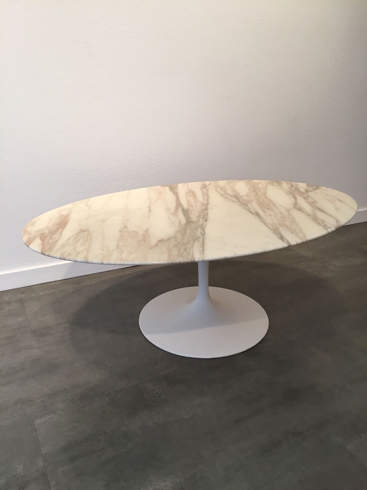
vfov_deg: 61.7
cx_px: 184
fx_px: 410
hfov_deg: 48.2
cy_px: 245
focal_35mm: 29
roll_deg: +1.6
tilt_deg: -21.7
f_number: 2.2
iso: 40
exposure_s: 1/33
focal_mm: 4.15
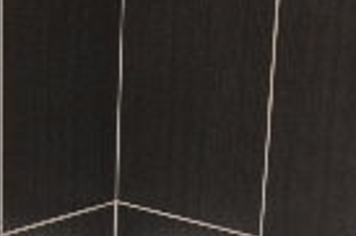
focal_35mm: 149
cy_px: 530
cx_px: 151
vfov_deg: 8.5
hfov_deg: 13.8
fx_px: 1471
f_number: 16
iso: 500
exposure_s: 1/200
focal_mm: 17
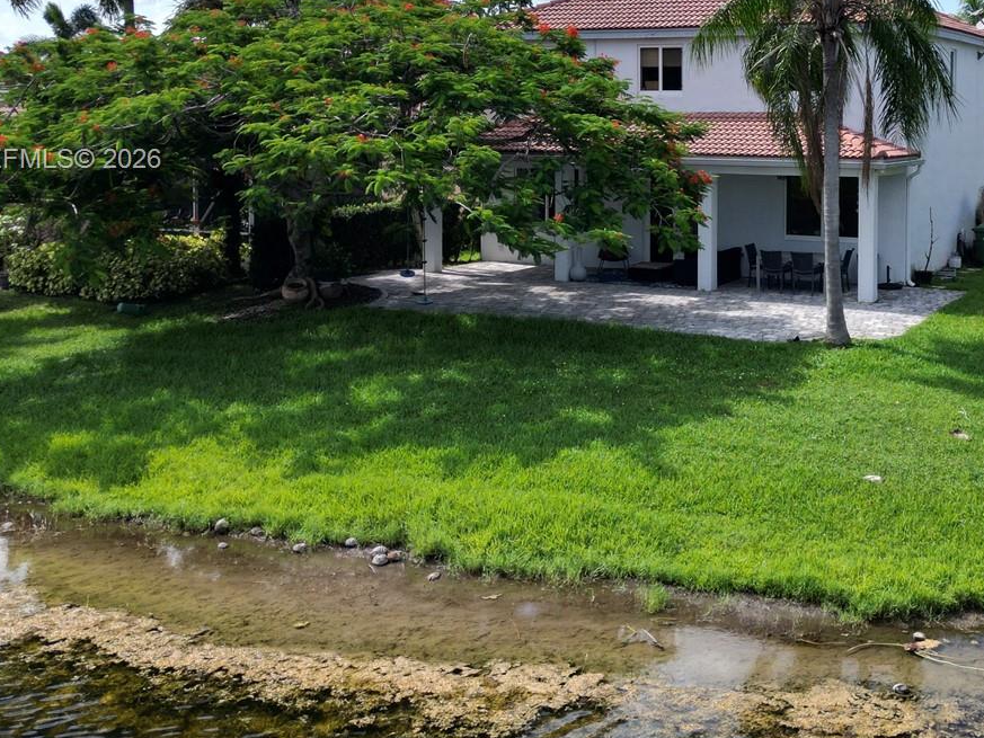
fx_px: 1251
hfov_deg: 41.9
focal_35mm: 44
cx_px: 712
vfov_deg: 32.1
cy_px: 161
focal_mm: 6.72
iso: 100
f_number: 1.7
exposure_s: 1/3000
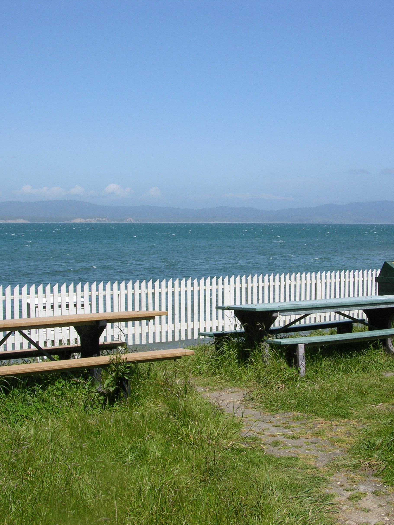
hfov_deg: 30.9
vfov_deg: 40.4
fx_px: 713
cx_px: 218
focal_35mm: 47
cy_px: 263
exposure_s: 1/125
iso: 50
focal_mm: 8.9
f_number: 8
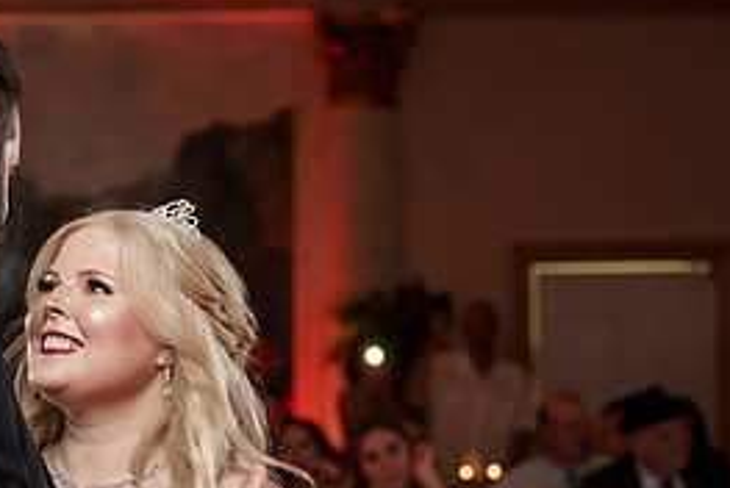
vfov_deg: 8.7
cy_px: 428
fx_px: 3187
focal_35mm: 157
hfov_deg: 13.0
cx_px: 61
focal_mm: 70
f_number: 4
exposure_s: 1/200
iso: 2000
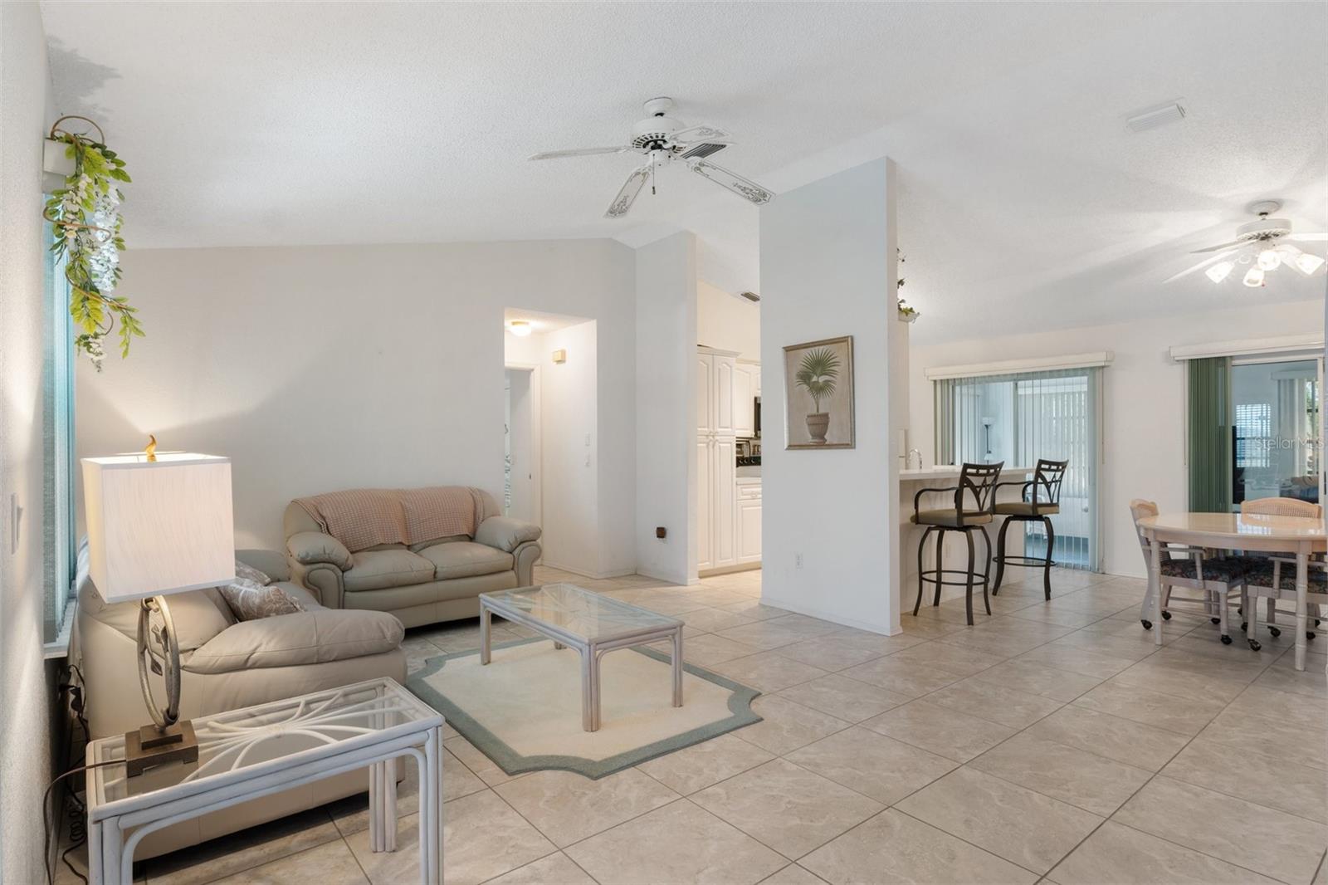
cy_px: 442
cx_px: 664
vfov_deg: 65.6
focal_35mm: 19
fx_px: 686
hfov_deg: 88.1
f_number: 8
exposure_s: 1/1.25
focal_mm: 12.4
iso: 250
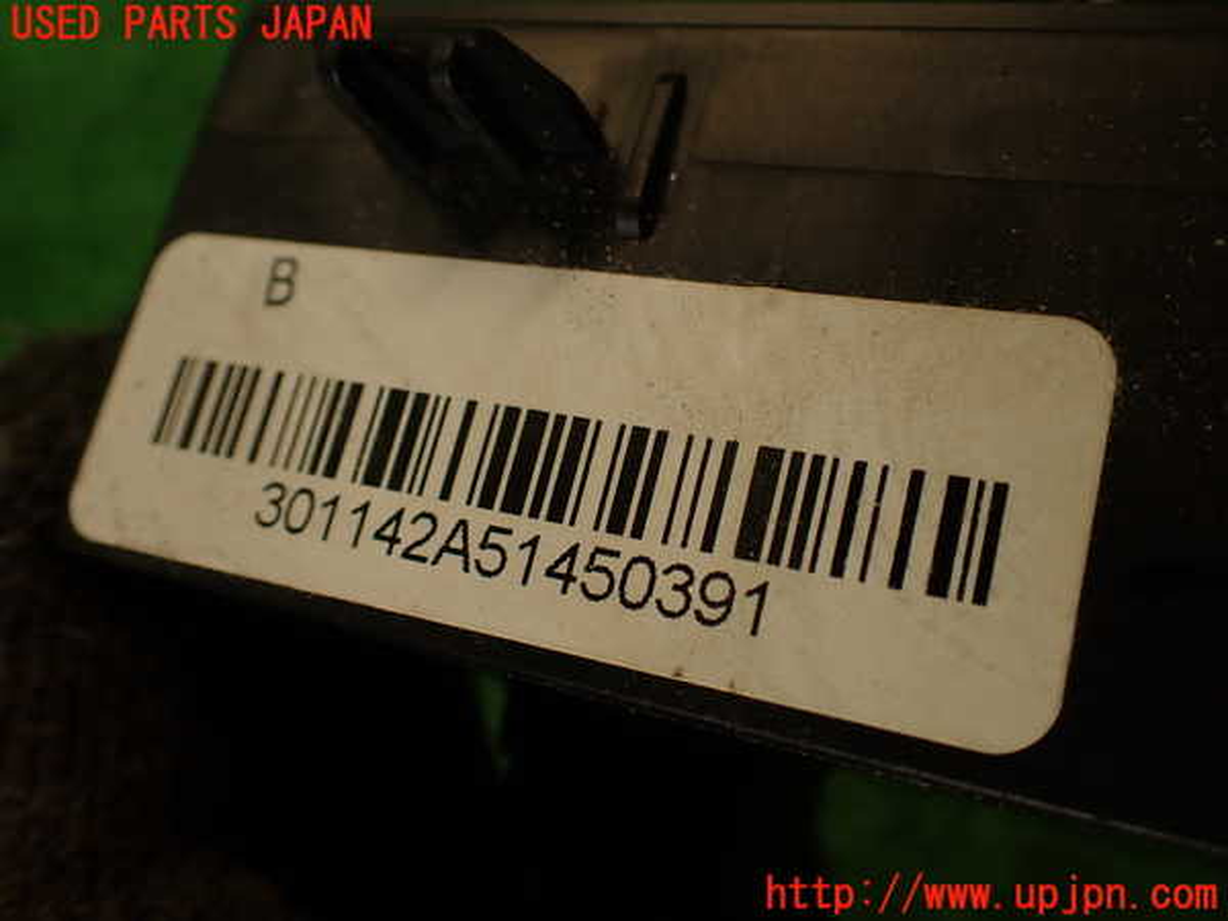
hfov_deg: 56.8
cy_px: 460
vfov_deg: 44.2
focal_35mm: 32
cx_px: 614
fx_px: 1135
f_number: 2.4
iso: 100
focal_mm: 5.79
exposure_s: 1/100
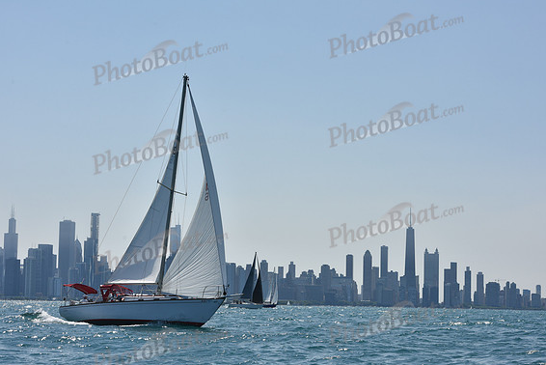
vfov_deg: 16.7
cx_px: 279
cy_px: 186
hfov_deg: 24.7
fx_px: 1244
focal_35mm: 82
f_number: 10
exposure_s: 1/1250
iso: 250
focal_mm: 80
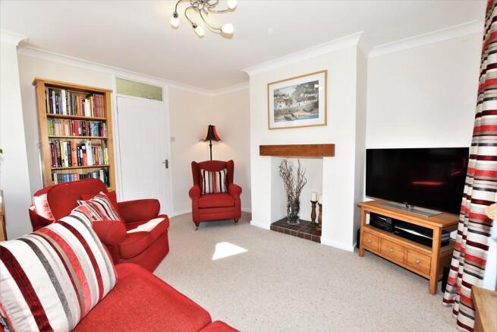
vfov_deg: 77.4
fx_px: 207
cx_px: 248
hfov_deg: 100.4
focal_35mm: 15
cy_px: 166
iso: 800
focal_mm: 10
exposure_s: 1/125
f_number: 5.6
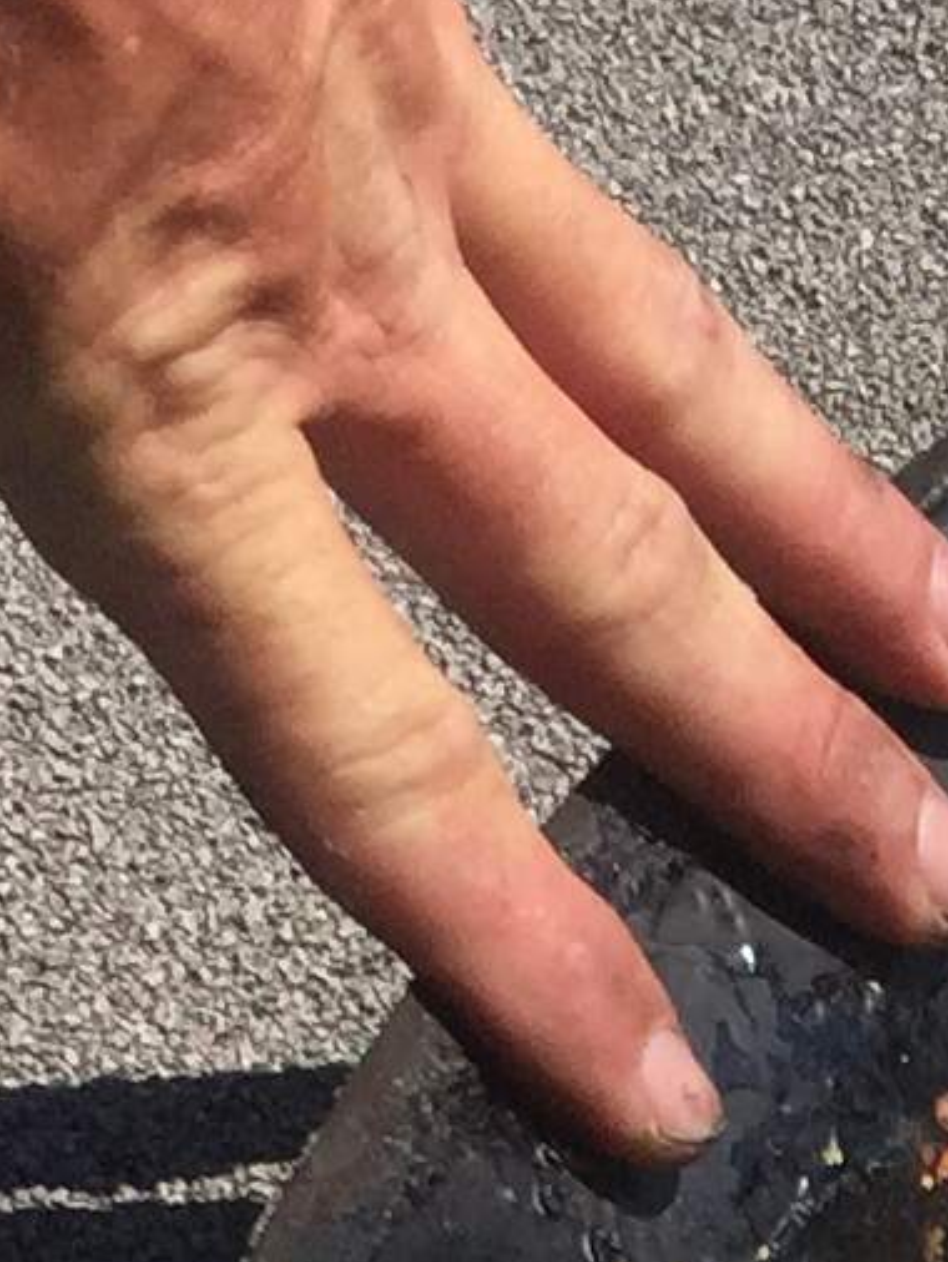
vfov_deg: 9.7
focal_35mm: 187
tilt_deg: -50.3
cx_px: 1669
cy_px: 2699
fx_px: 6823
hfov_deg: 7.7
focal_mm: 4.15
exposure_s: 1/3597
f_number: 2.2
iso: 32
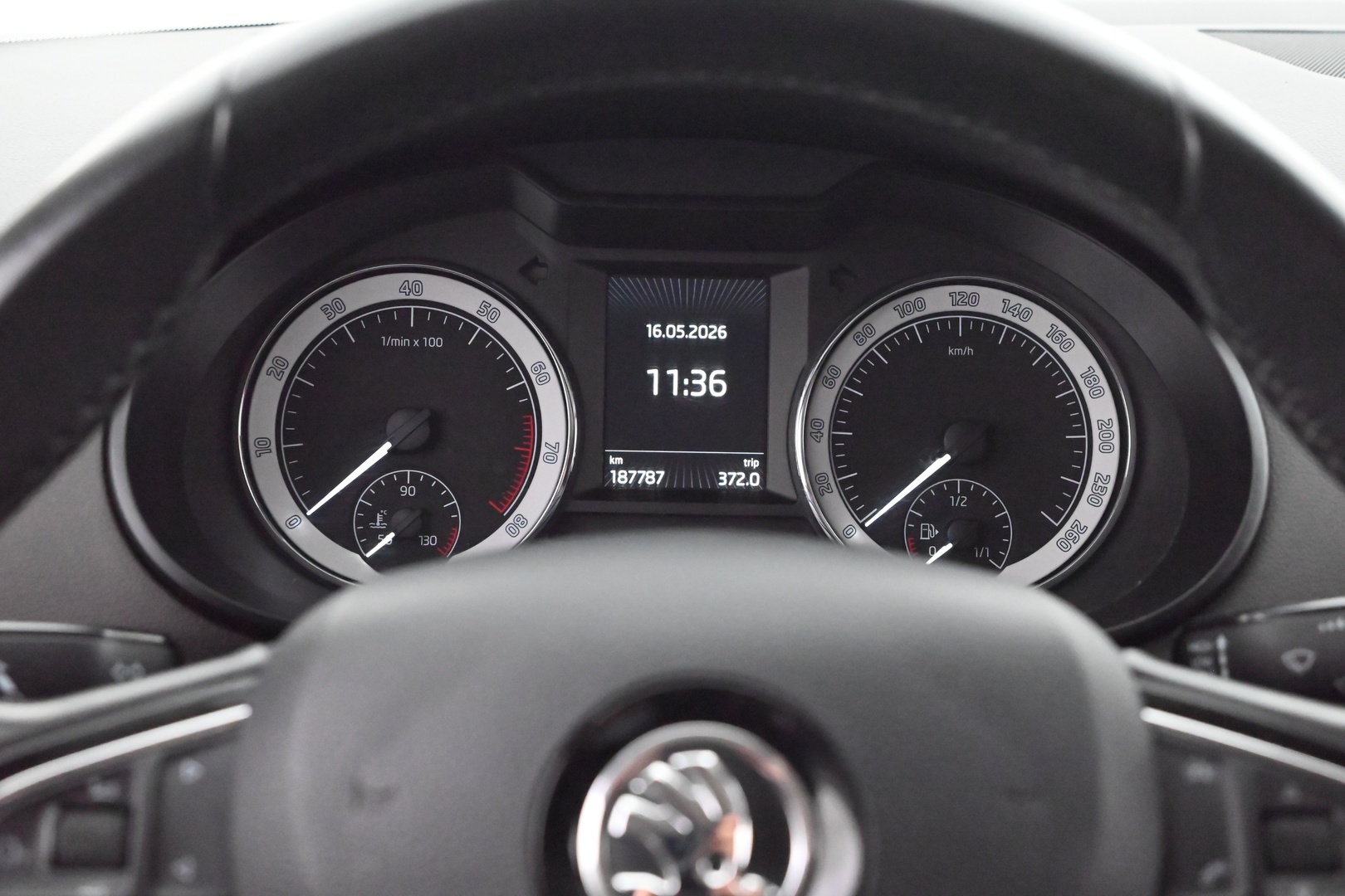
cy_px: 448
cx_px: 672
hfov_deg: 39.6
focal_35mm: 50
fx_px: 1868
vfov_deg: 27.0
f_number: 6.3
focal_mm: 50
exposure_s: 1/60
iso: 20000
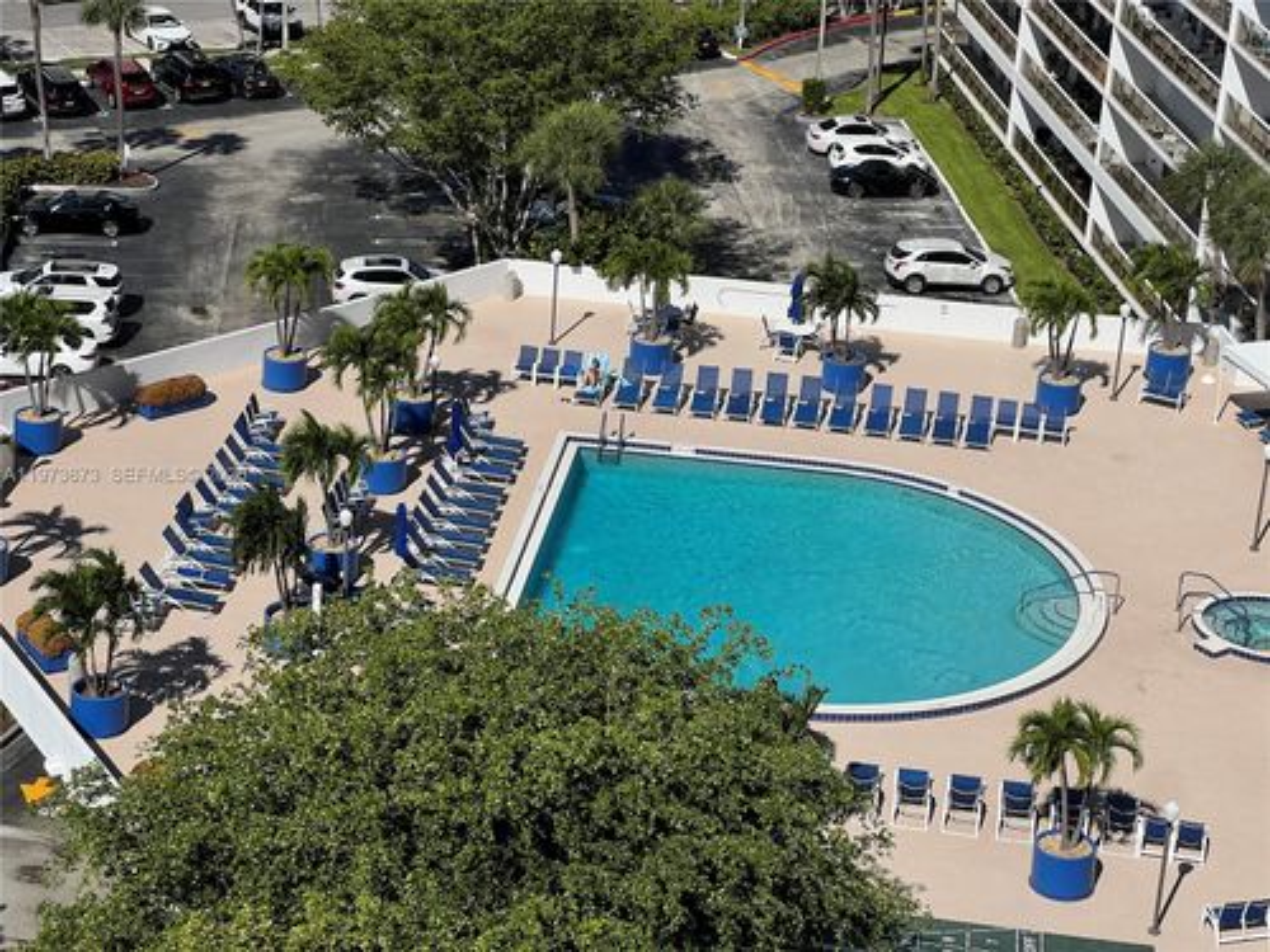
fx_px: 2825
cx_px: 635
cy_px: 476
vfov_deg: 19.1
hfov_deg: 25.3
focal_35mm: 77
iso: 32
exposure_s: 1/2421
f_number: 2.8
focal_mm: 9
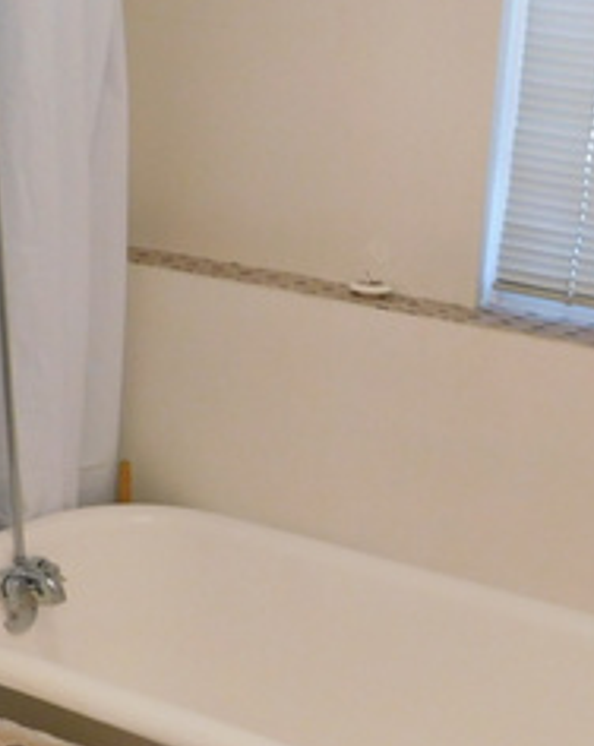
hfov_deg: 24.7
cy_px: 560
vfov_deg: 30.5
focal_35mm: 61
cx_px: 417
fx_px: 1344
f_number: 3
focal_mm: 4
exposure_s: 1/80
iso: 400
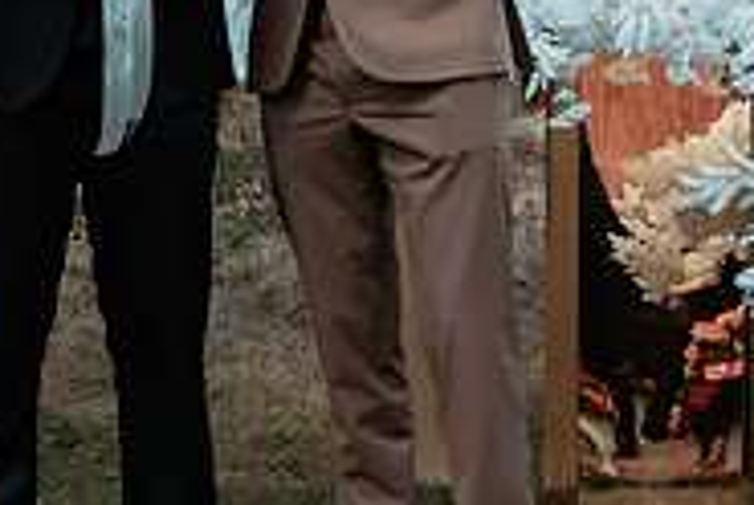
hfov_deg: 16.3
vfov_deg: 11.1
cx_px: 10
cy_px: 37
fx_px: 2580
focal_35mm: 123
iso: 320
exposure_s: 1/800
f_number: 6.3
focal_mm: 35
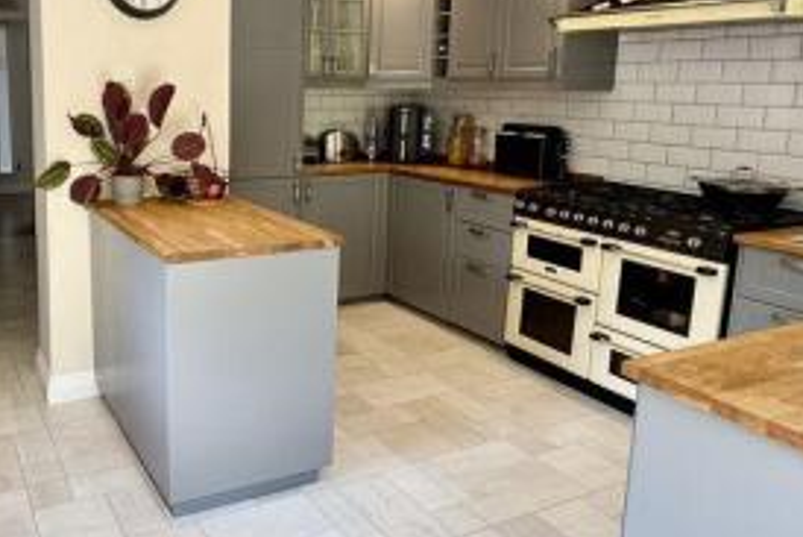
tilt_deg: -8.2
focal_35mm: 31
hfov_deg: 57.6
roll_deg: +0.5
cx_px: 215
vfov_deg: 42.0
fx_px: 692
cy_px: 195
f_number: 2.2
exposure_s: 1/99
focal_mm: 2.22
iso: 160
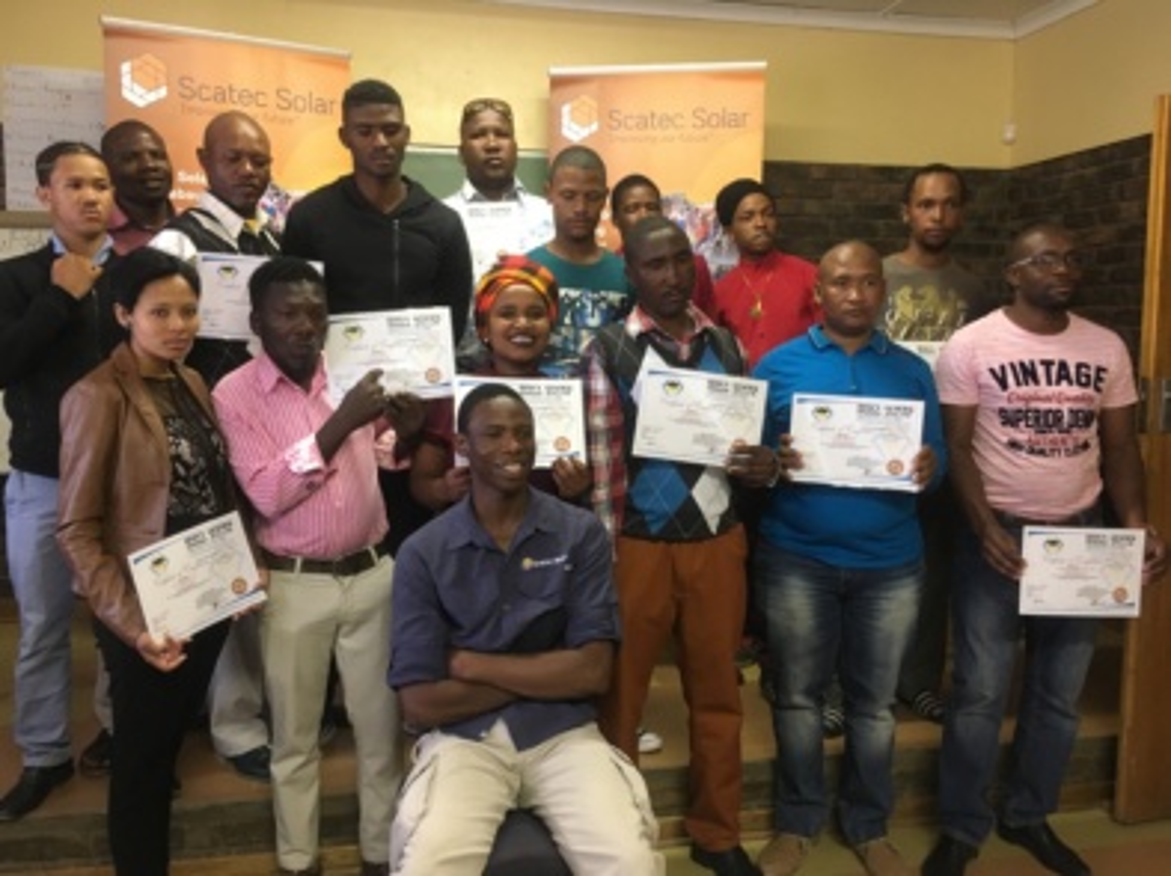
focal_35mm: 29
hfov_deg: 61.7
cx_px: 586
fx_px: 980
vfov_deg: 48.2
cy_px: 438
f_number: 2.2
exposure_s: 1/33
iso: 250
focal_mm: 4.15
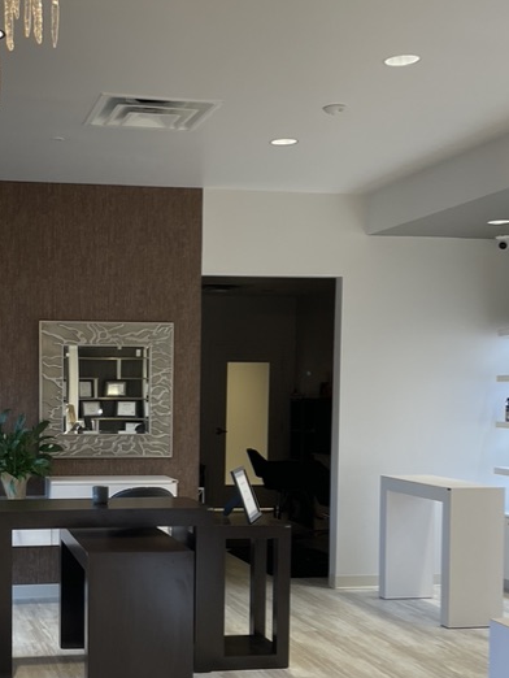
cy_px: 455
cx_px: 102
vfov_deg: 37.1
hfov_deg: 28.0
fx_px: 999
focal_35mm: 51
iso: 100
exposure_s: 1/120
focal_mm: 4.2
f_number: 1.6
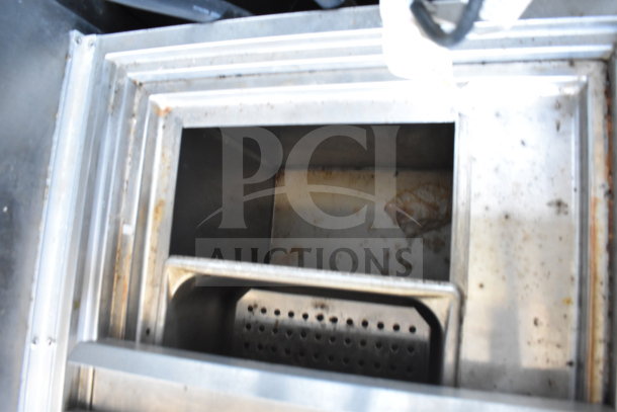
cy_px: 206
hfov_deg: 67.4
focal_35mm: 27
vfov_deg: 48.0
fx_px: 463
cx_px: 308
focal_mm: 18
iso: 3200
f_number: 3.5
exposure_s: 1/30
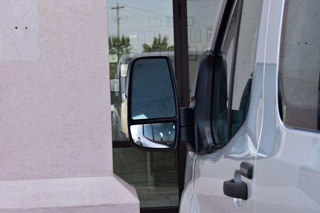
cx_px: 160
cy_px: 106
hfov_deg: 24.6
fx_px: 733
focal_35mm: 82
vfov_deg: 16.5
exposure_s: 1/160
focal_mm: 55
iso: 400
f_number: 9
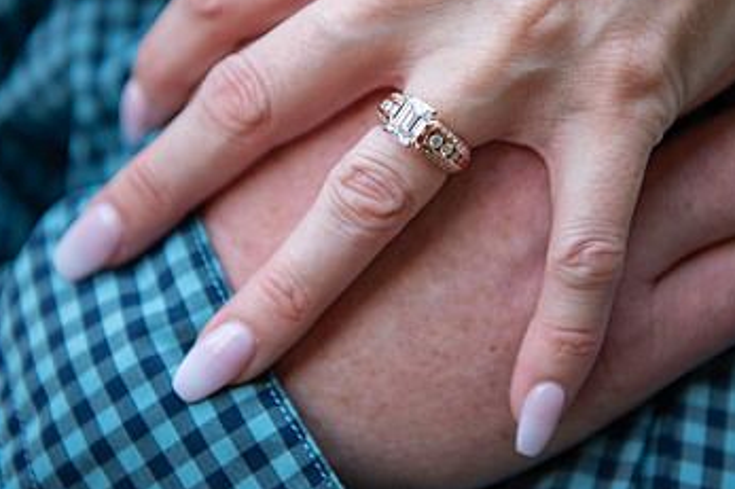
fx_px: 1877
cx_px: 413
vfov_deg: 14.8
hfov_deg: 22.1
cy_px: 138
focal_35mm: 92
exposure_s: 1/200
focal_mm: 55
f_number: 2.8
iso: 250
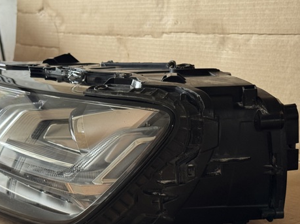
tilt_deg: -16.4
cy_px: 151
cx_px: 116
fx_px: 580
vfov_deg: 21.8
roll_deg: +6.2
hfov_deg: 28.9
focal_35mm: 67
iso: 125
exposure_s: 1/60
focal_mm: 6.76
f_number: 1.78
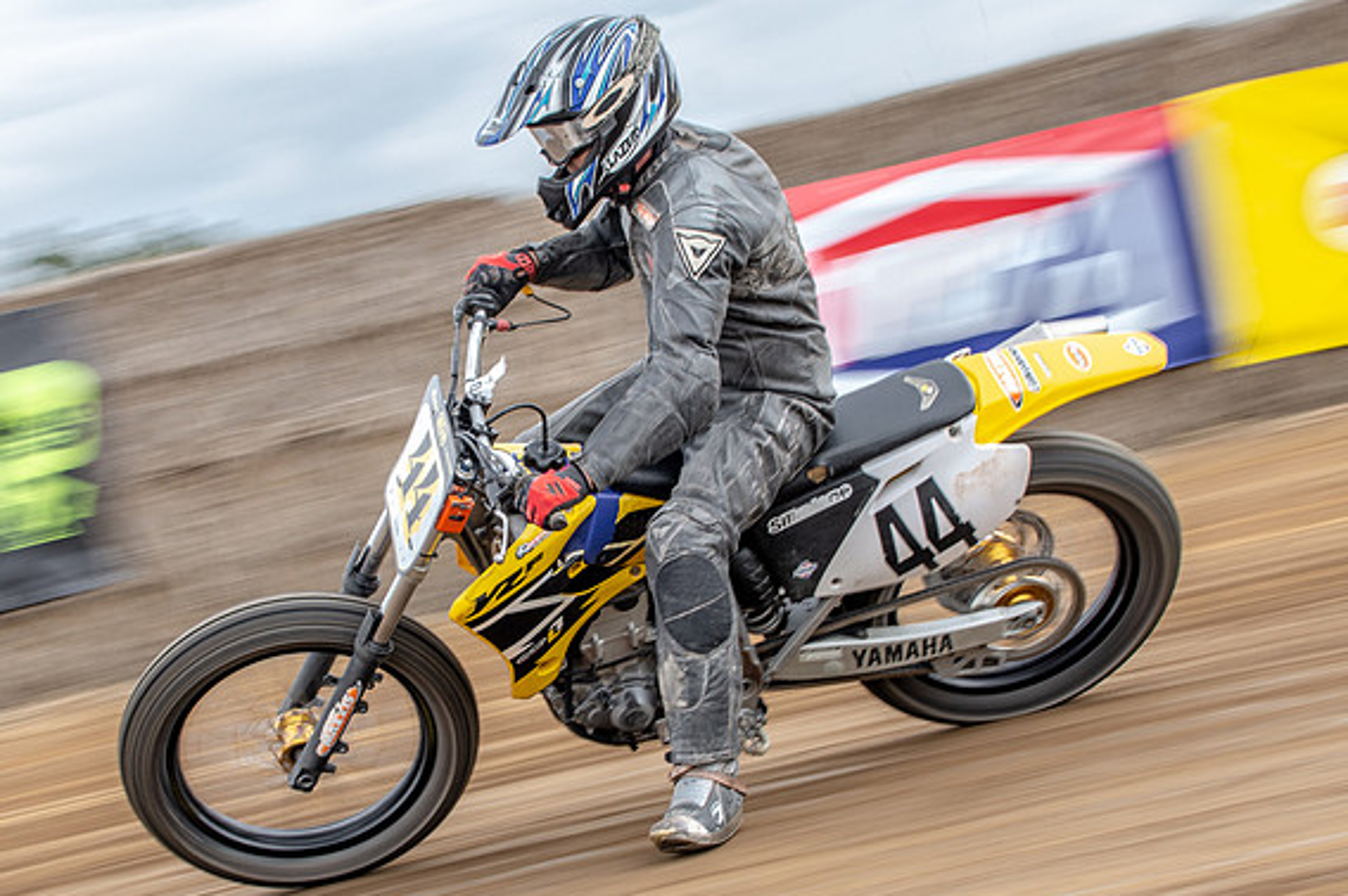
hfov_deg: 17.1
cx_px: 510
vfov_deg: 11.4
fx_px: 4491
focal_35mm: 120
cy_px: 456
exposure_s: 1/100
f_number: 9
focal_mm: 48
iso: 200
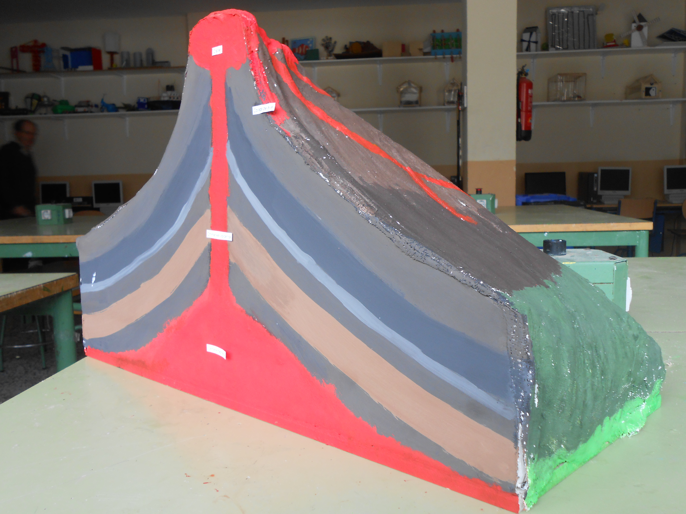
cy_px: 257
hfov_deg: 54.0
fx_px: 674
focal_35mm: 34
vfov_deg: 41.8
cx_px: 343
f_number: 3.9
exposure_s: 1/30
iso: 125
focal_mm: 6
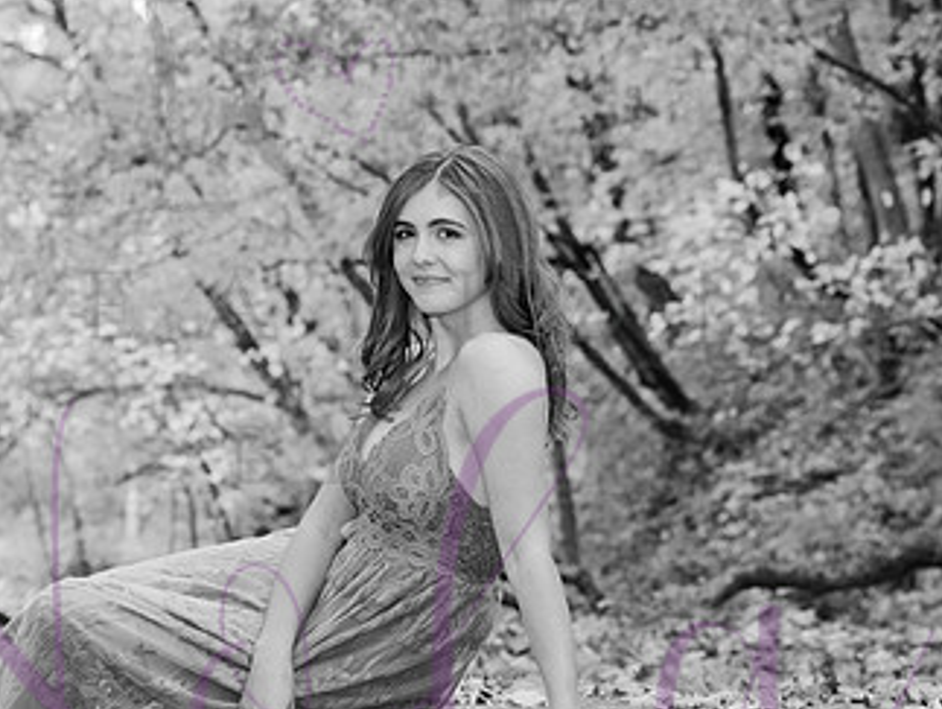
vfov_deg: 10.8
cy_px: 448
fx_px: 3760
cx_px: 350
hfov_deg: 14.3
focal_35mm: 138
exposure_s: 1/125
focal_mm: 80
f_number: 6.3
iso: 1250
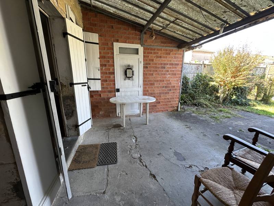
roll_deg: +0.6
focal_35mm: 14
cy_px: 103
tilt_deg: -14.1
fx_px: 111
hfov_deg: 102.1
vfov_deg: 85.7
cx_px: 137
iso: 80
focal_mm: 2.22
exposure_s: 1/99
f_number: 2.2
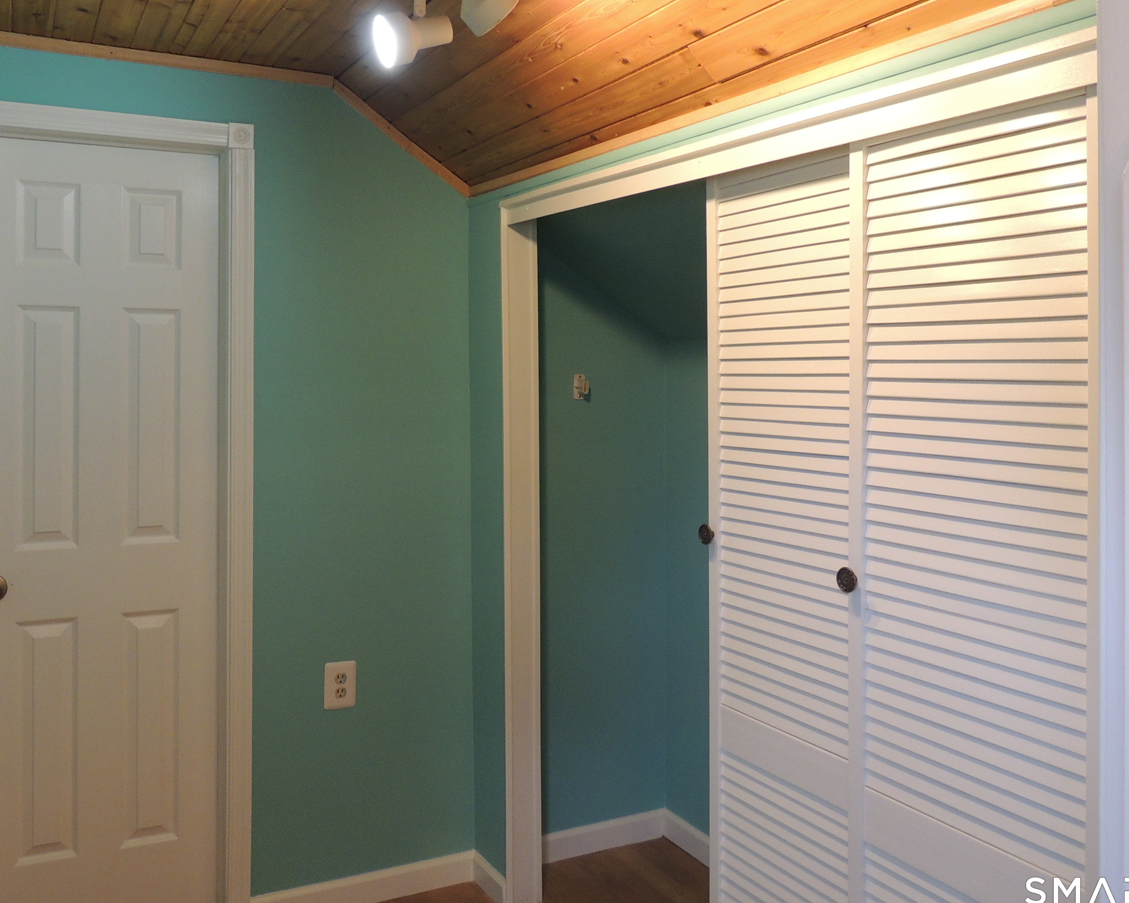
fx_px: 1036
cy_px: 356
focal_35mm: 31
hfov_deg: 57.0
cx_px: 500
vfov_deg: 46.8
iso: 250
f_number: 3
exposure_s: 1/30
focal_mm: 4.3
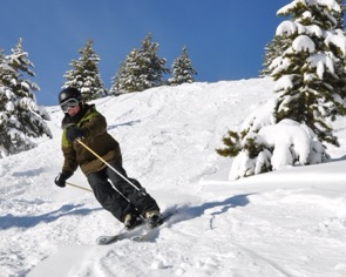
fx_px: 655
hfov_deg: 29.6
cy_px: 145
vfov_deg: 23.8
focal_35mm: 64
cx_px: 164
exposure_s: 1/500
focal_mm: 28
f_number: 11
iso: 200
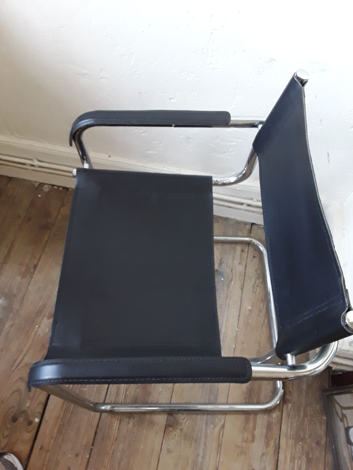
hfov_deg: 51.4
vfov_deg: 65.3
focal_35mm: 27
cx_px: 176
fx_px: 367
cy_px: 235
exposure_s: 1/20
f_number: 1.9
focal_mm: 2.91
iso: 160
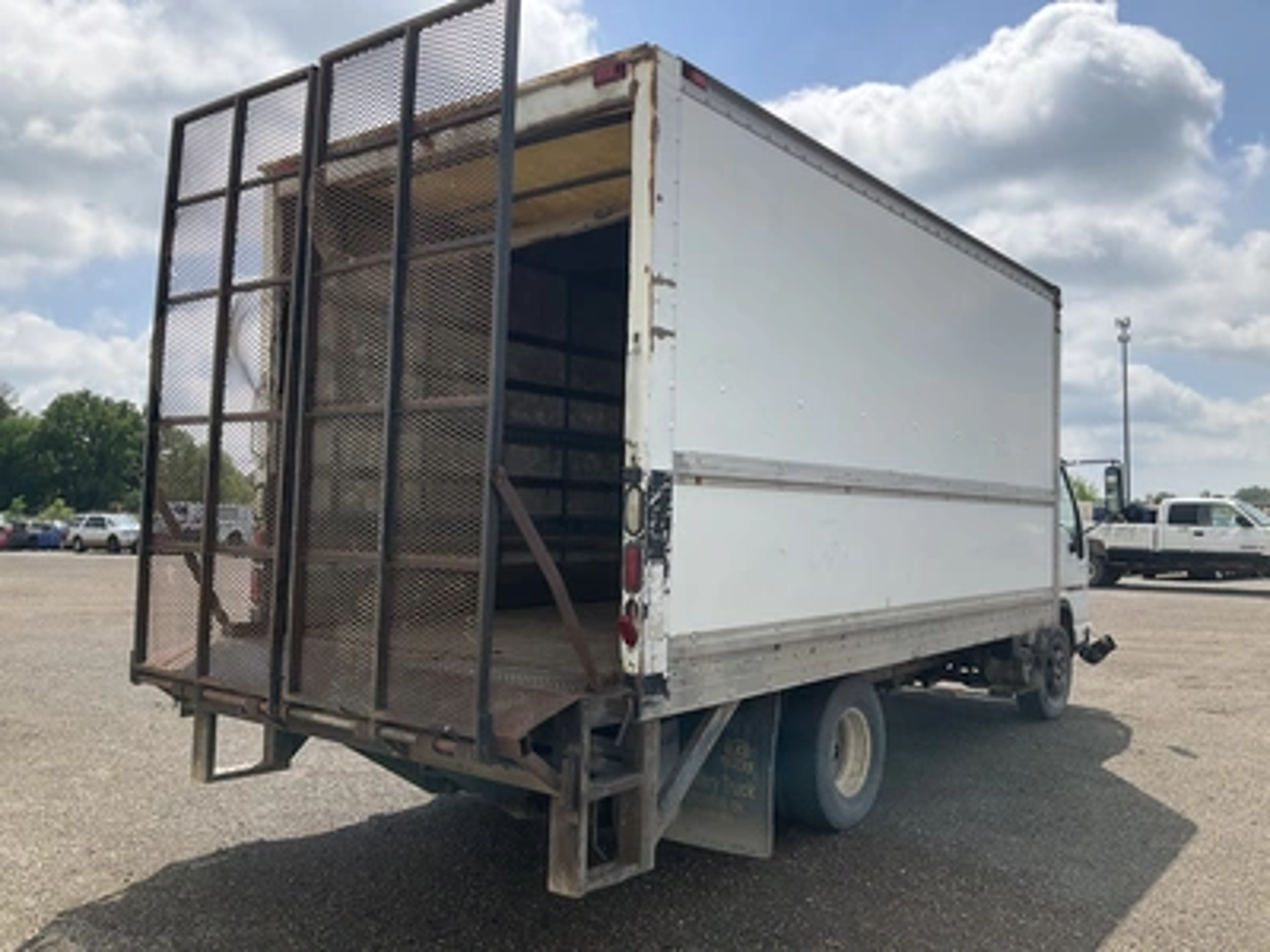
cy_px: 476
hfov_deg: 61.7
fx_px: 1064
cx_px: 635
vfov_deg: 48.2
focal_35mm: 29
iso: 25
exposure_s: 1/2667
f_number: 1.8
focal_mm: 3
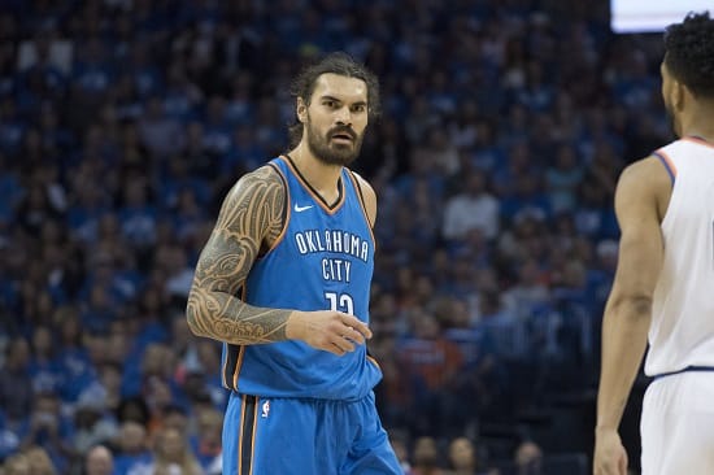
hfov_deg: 7.4
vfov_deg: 4.9
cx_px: 357
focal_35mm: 278
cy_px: 238
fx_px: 5500
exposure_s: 1/1000
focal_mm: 185
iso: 5000
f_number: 4
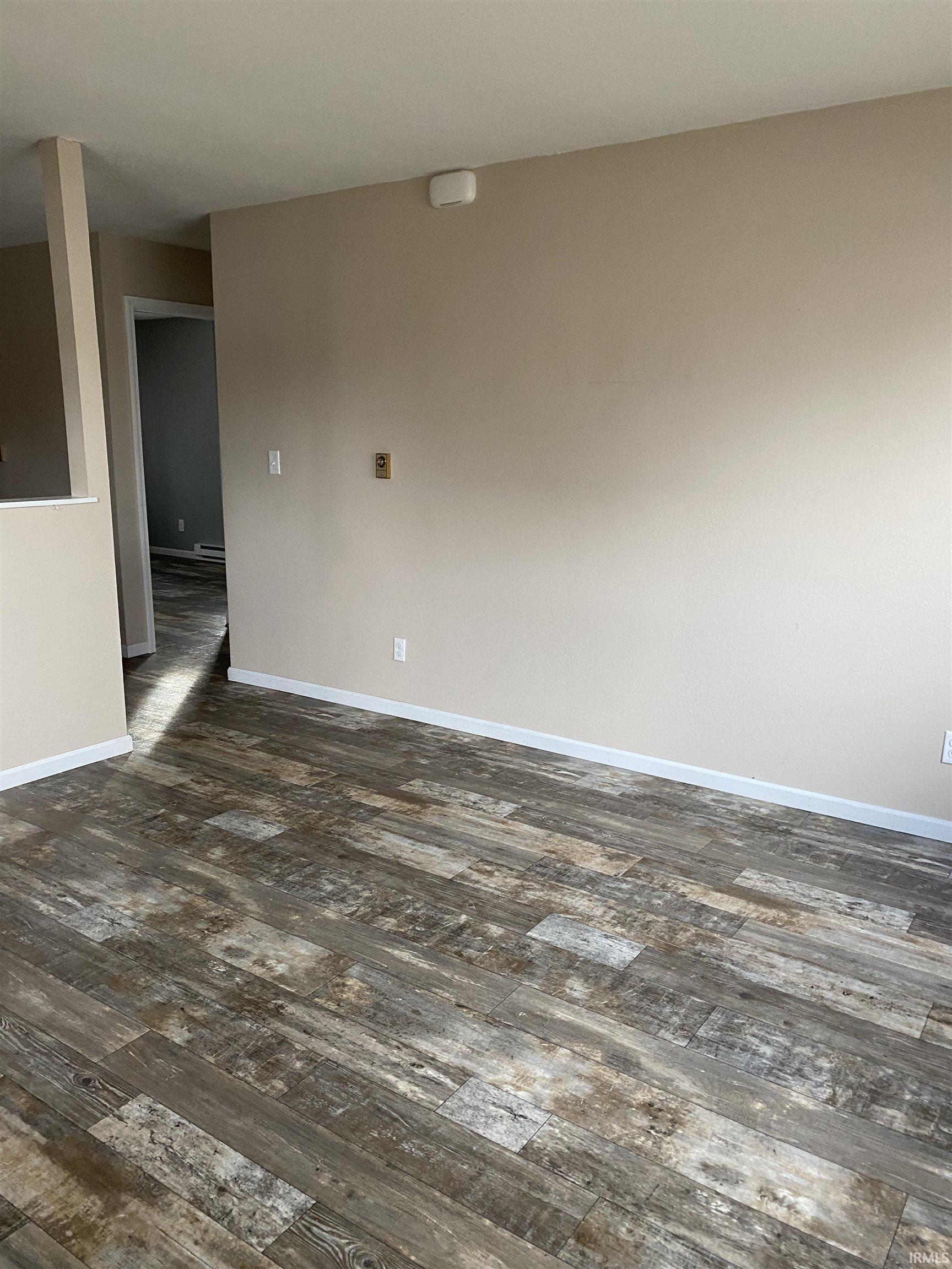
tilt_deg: -11.3
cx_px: 476
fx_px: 953
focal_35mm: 26
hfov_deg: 53.1
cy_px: 634
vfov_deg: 67.3
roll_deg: +1.4
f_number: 1.8
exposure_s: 1/73
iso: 125
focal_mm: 4.25
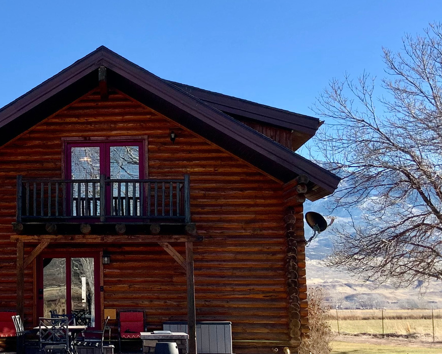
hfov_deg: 27.7
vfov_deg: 23.2
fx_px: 864
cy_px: 185
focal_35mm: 66
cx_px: 51
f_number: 1.8
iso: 16
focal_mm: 3
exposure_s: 1/1035
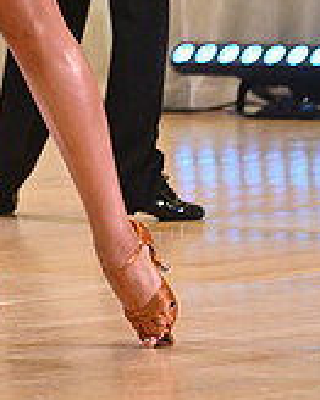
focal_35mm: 615
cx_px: -133
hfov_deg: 2.5
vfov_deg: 3.1
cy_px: -215
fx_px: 7287
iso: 4000
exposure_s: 1/400
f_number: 5.6
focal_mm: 185
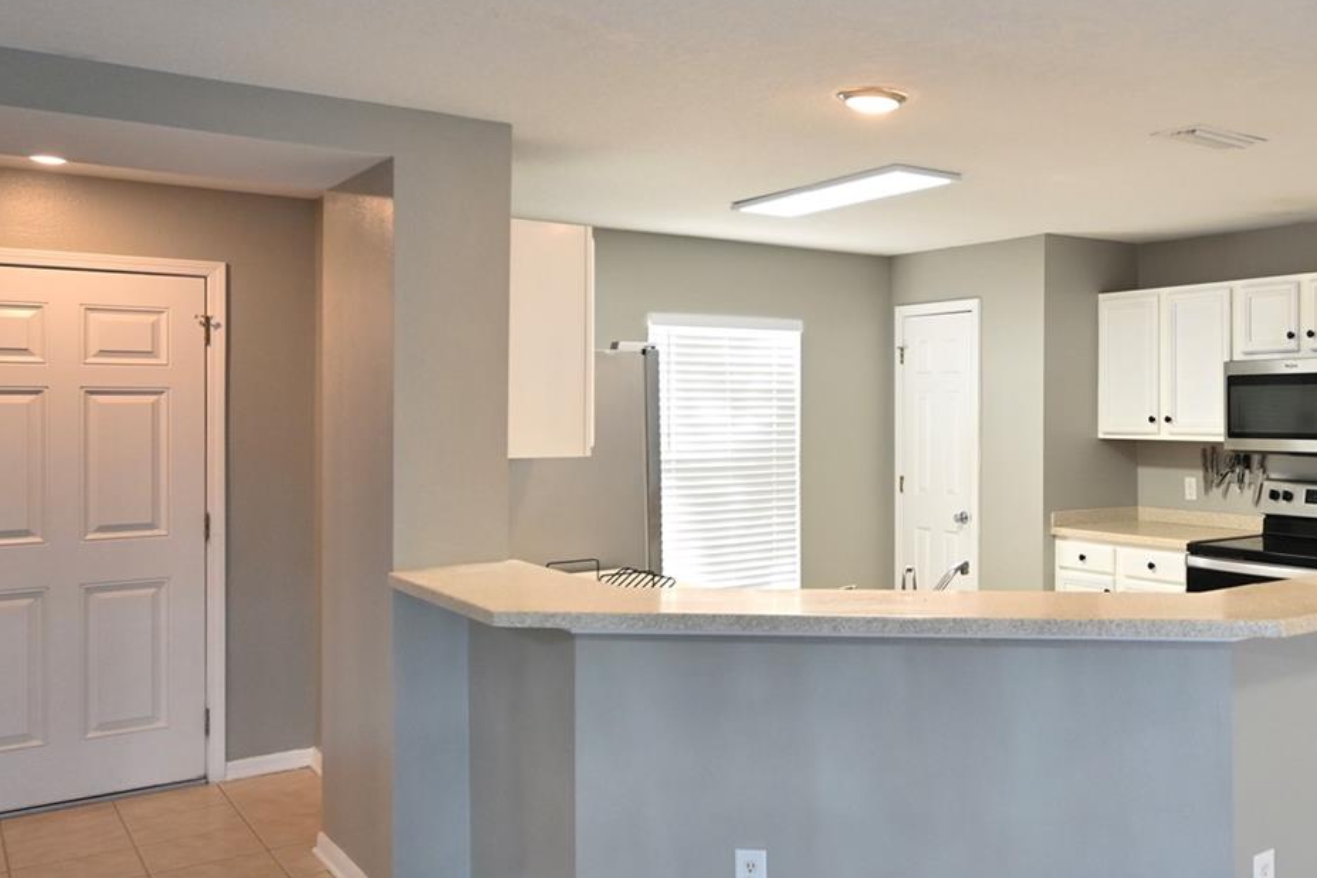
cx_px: 996
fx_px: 1166
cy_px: 398
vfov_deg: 41.3
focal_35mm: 32
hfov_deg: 55.9
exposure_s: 1/125
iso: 720
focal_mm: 18.5
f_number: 4
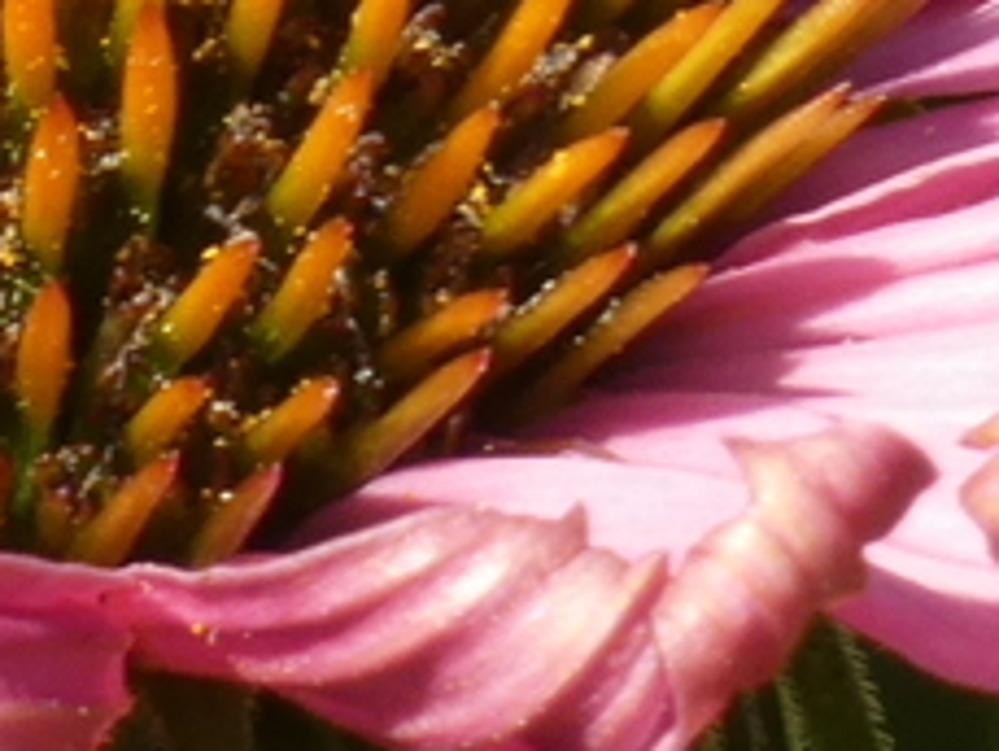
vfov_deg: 1.0
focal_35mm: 1431
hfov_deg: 1.4
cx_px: -72
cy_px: -166
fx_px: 41320
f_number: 5.6
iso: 80
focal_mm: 68.8
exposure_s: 1/80
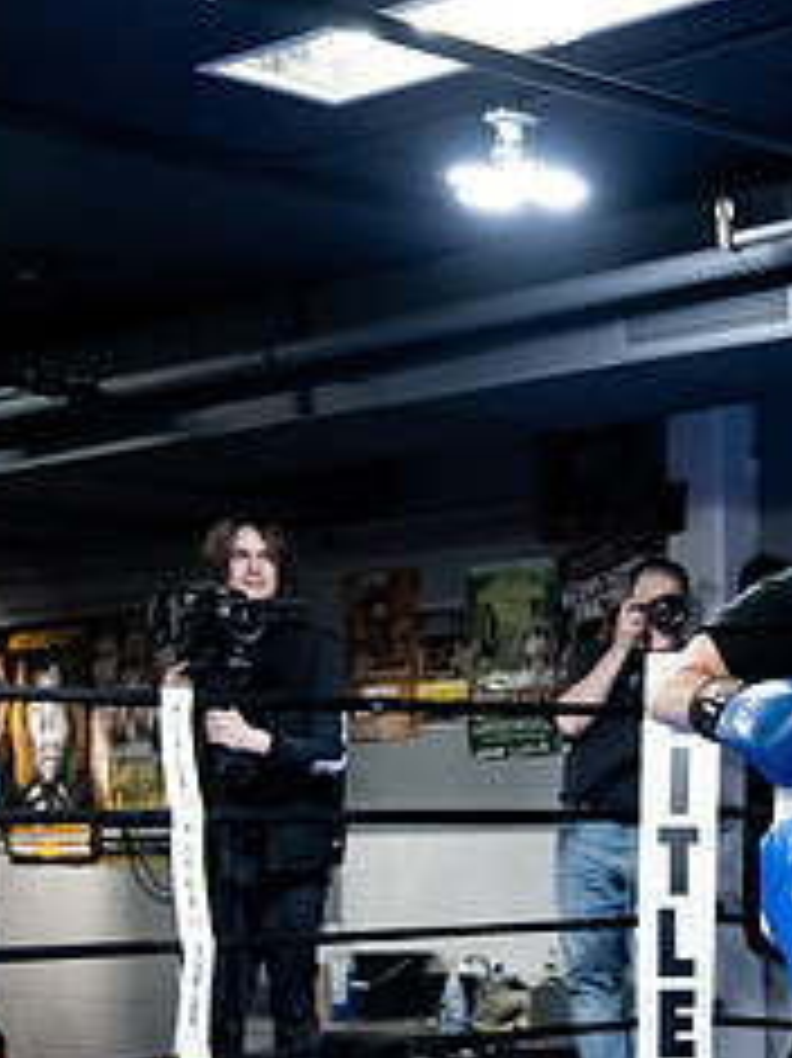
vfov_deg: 23.3
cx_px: 1242
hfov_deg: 16.0
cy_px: 826
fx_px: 2534
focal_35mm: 83
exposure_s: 1/1000
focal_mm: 35
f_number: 2.8
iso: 8000
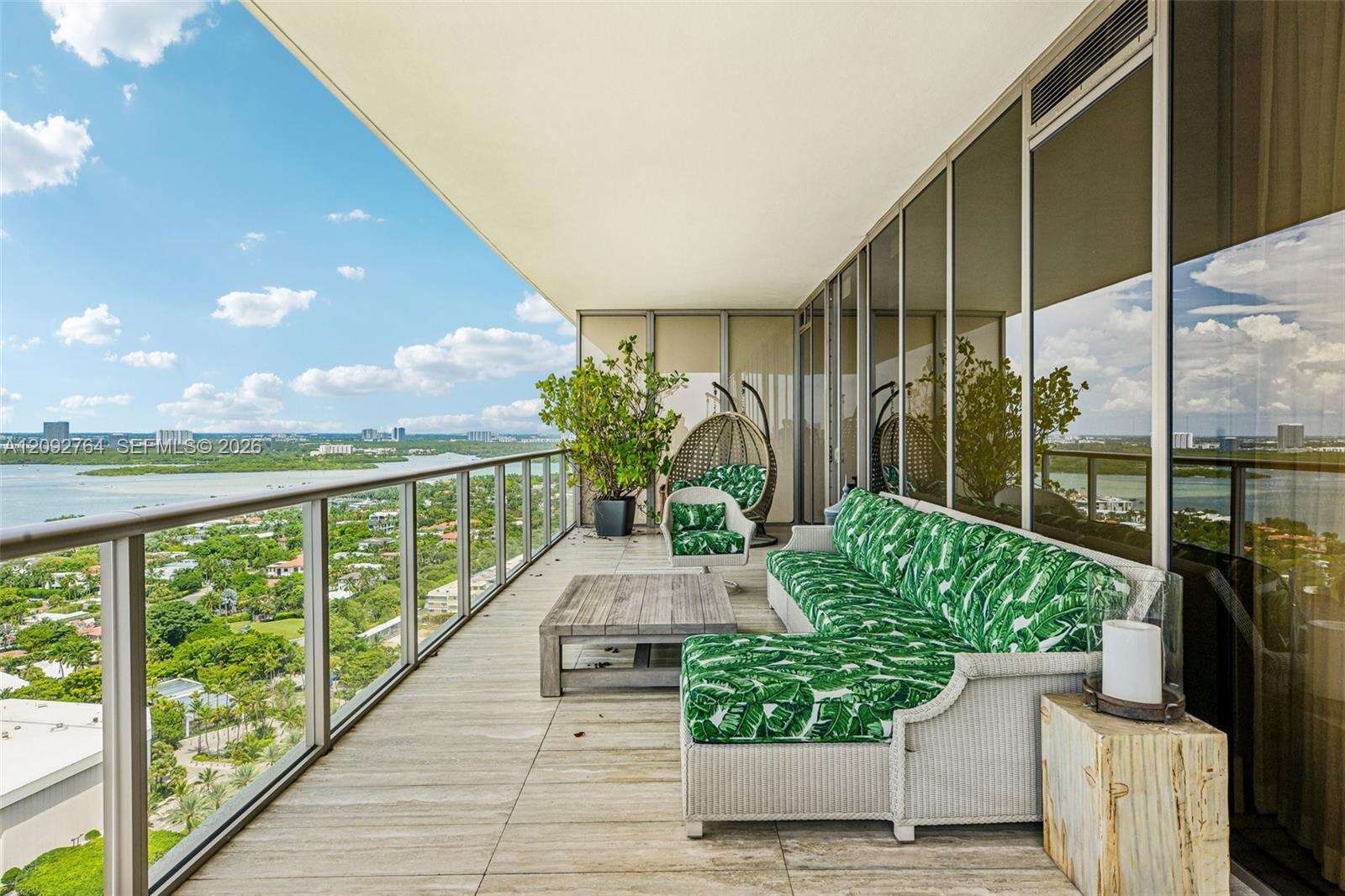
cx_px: 672
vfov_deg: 59.5
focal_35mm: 21
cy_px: 448
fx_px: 784
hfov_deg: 81.2
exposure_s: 1/200
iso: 200
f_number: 9
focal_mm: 21
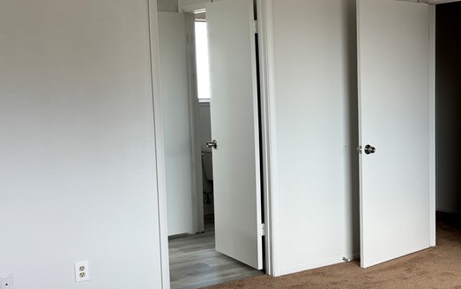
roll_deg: +0.1
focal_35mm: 54
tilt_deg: -6.6
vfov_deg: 24.0
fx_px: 679
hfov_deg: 36.2
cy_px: 153
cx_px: 370
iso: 64
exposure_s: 1/121
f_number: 1.6
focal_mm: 5.96
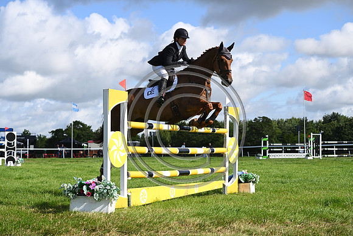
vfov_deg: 19.5
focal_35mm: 70
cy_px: 118
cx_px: 176
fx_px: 687
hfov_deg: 28.8
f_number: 4.5
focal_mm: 70
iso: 180
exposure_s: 1/1250
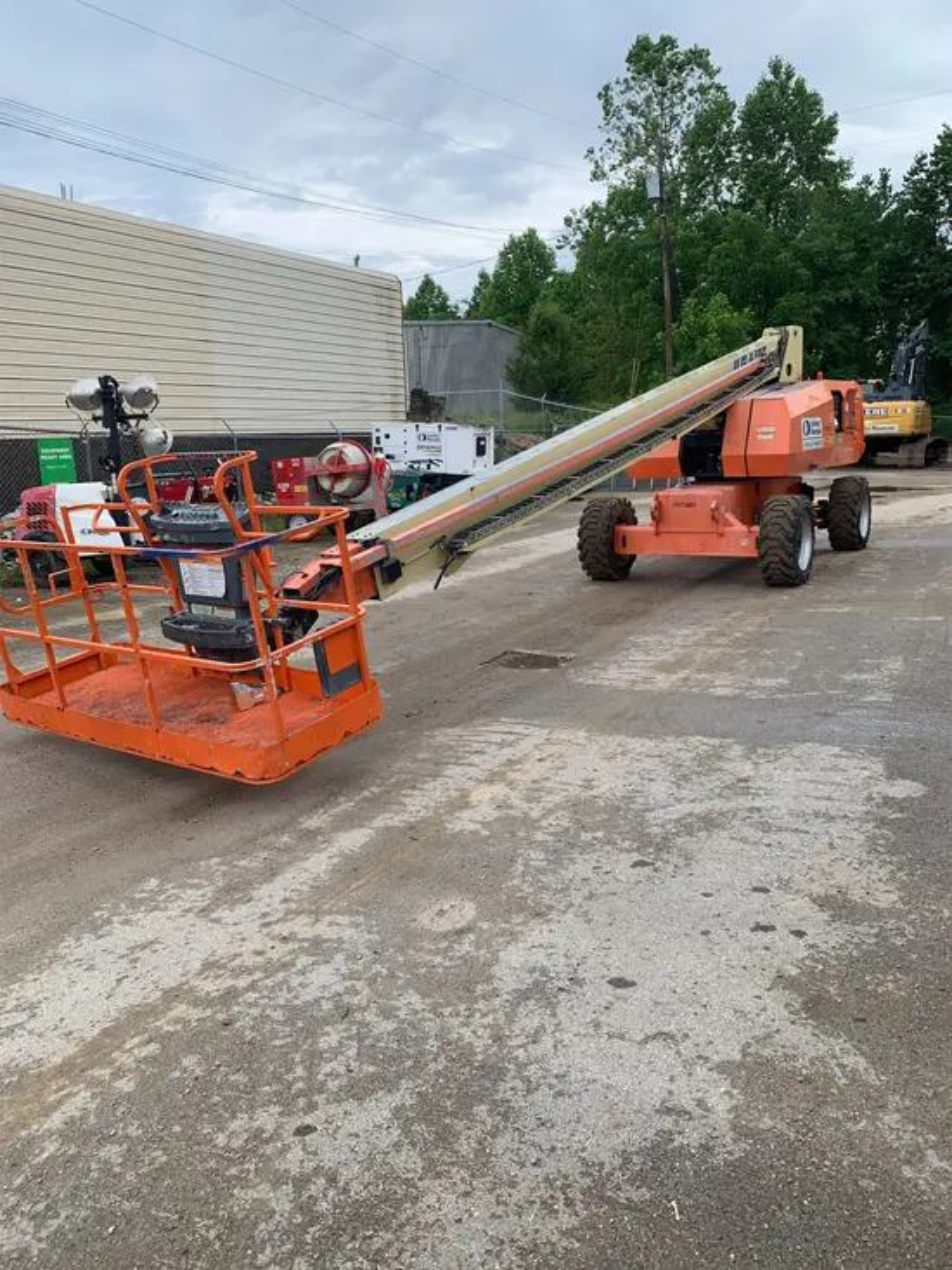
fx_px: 953
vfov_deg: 67.3
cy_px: 635
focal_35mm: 26
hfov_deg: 53.1
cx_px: 476
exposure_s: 1/871
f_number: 1.8
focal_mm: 4.25
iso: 25
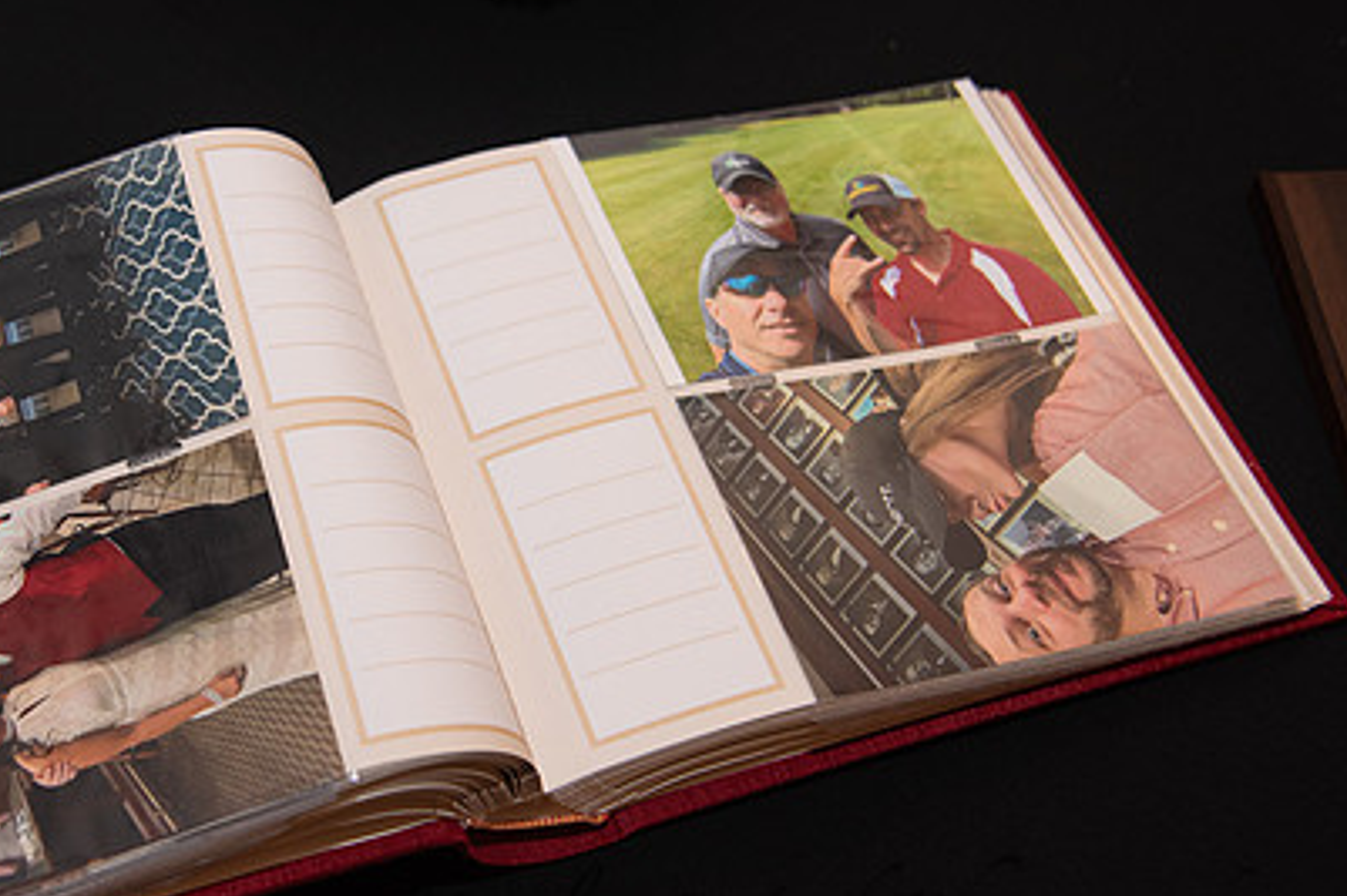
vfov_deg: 24.6
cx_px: 390
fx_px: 2057
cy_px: 408
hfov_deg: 35.7
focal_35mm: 55
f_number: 4
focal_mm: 38
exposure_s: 1/200
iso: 800
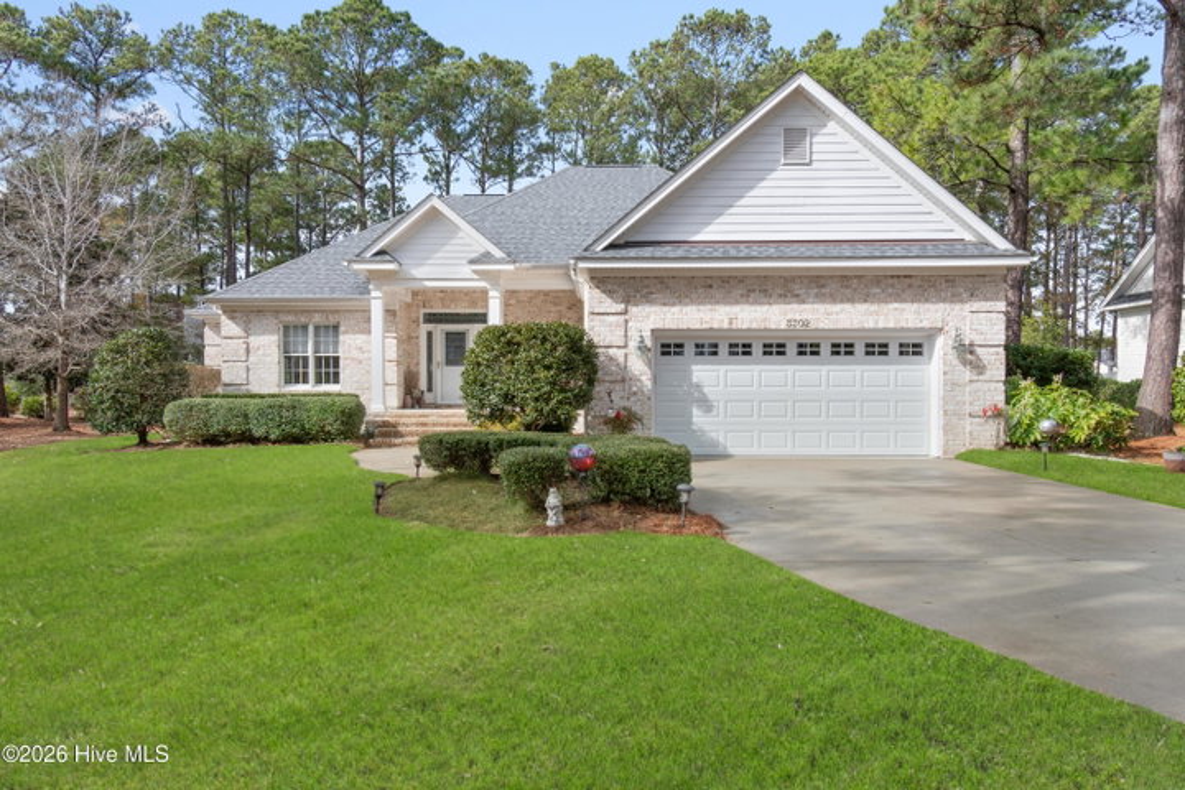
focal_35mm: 22
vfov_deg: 57.2
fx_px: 724
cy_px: 395
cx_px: 592
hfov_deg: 78.6
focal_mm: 15
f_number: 8
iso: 100
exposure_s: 1/250
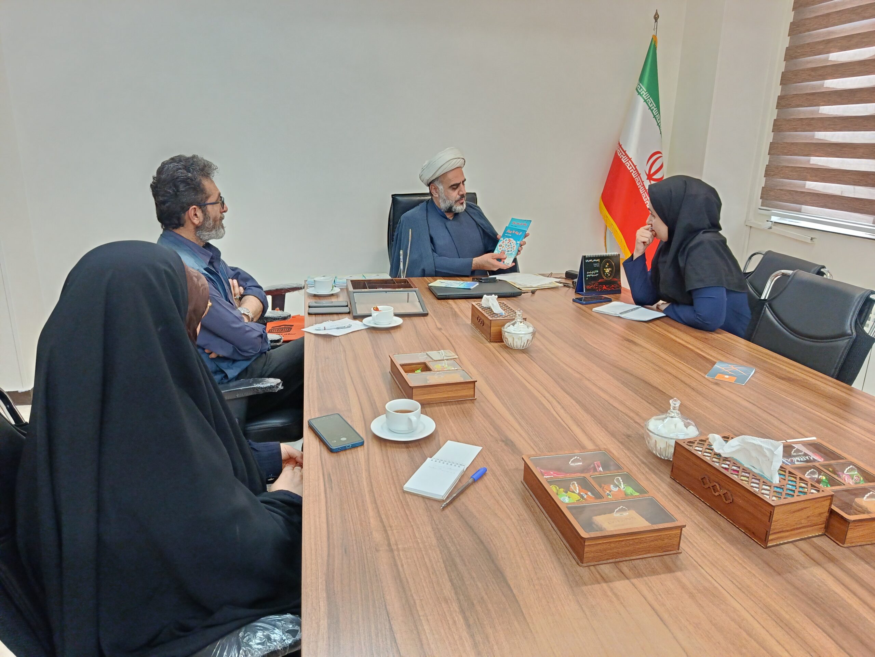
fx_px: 607
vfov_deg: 56.8
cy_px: 328
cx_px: 438
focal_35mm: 24
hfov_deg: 71.6
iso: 638
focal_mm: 5.24
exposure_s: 1/120
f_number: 1.7
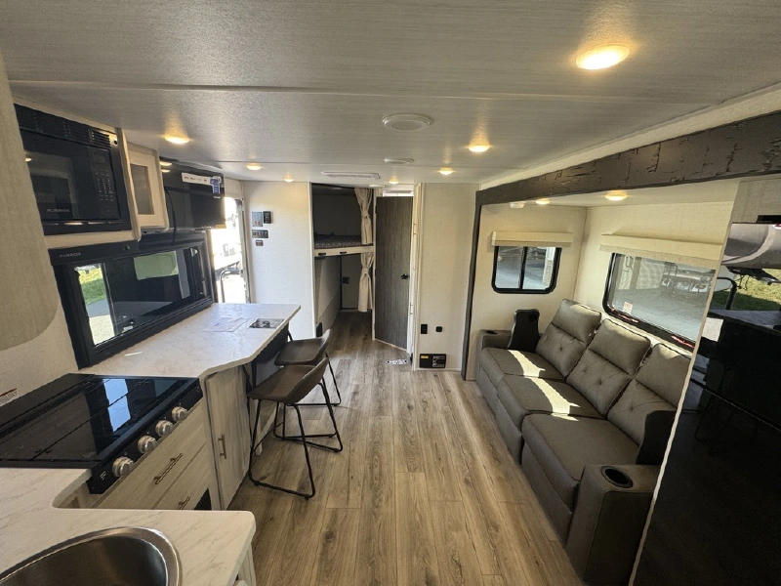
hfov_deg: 102.1
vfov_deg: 85.7
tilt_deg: -14.5
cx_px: 390
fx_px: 316
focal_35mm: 14
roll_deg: -1.1
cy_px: 293
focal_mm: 2.22
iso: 80
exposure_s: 1/99
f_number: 2.2
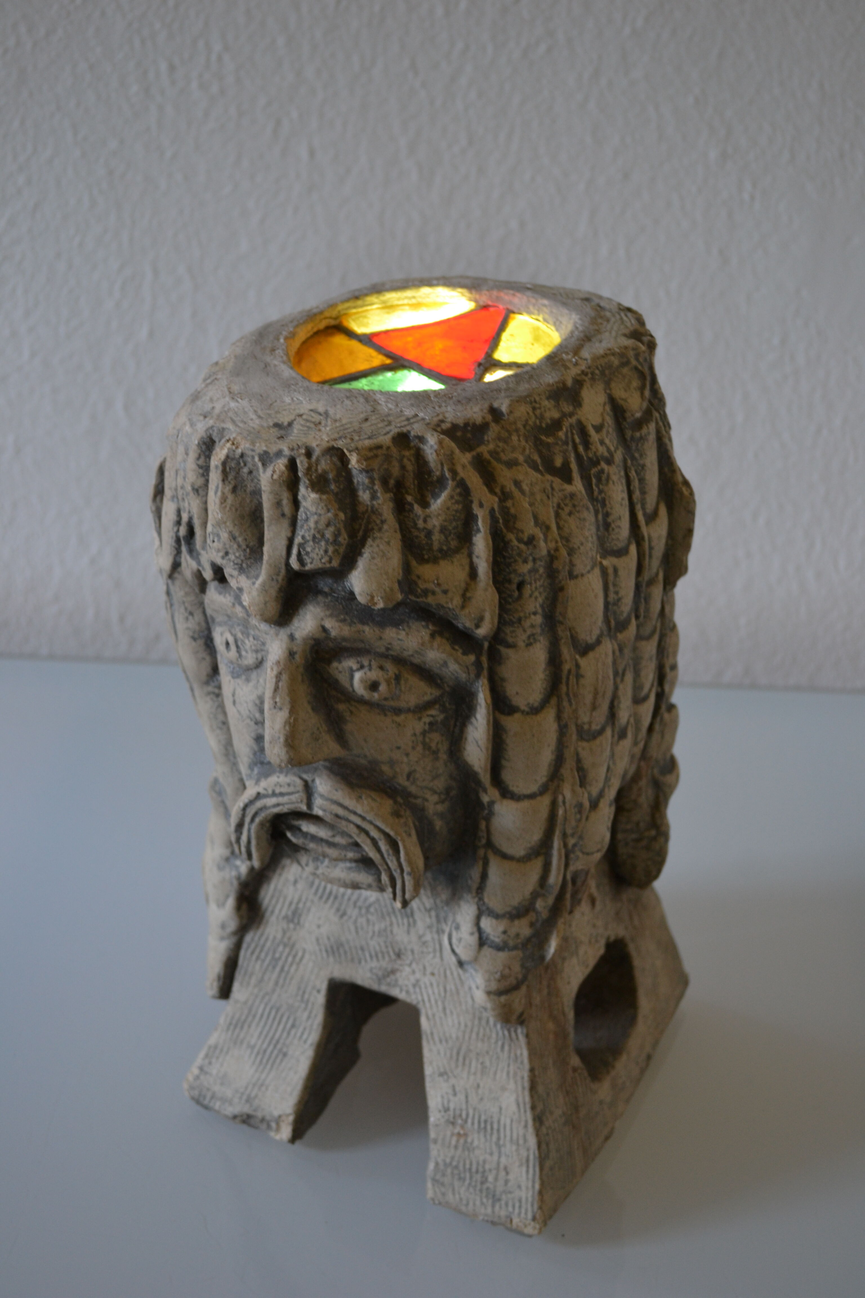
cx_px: 432
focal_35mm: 51
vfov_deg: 38.9
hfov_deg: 26.5
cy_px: 649
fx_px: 1838
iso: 400
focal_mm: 34
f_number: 5
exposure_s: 1/20
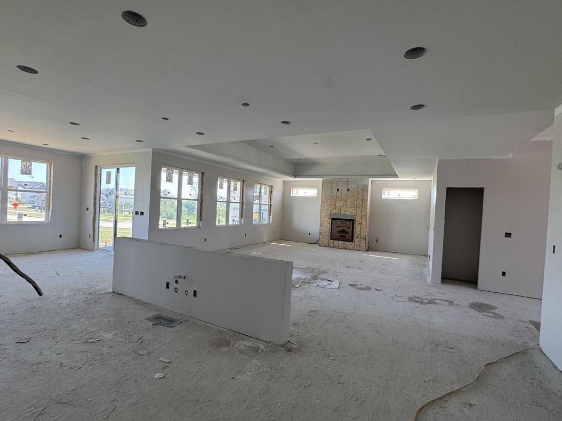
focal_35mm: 17
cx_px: 274
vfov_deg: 74.8
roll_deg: -3.1
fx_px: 276
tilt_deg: -0.9
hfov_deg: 91.0
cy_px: 212
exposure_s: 1/99
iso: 64
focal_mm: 2.22
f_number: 2.2
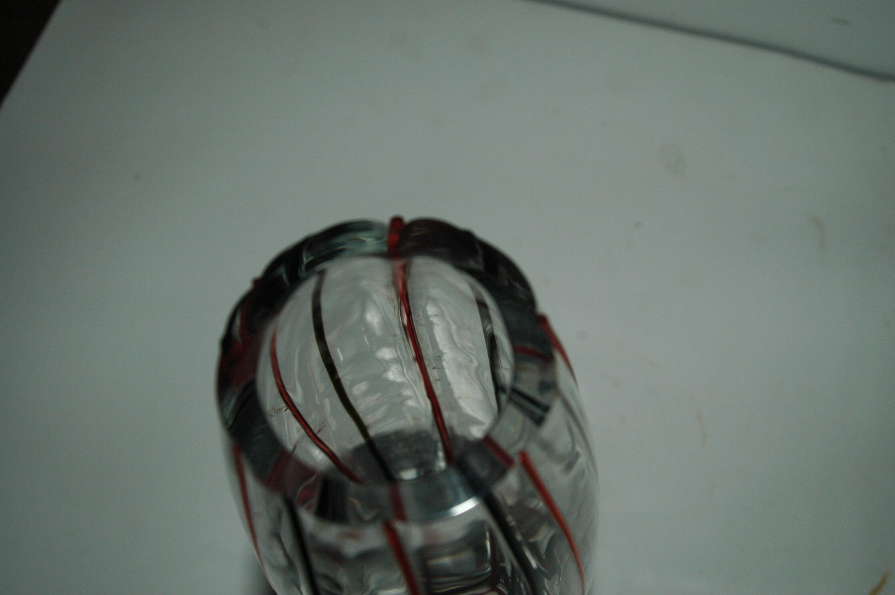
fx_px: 1043
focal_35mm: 42
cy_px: 298
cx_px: 448
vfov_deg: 31.8
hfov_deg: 46.4
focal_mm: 28
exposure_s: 1/125
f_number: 7.1
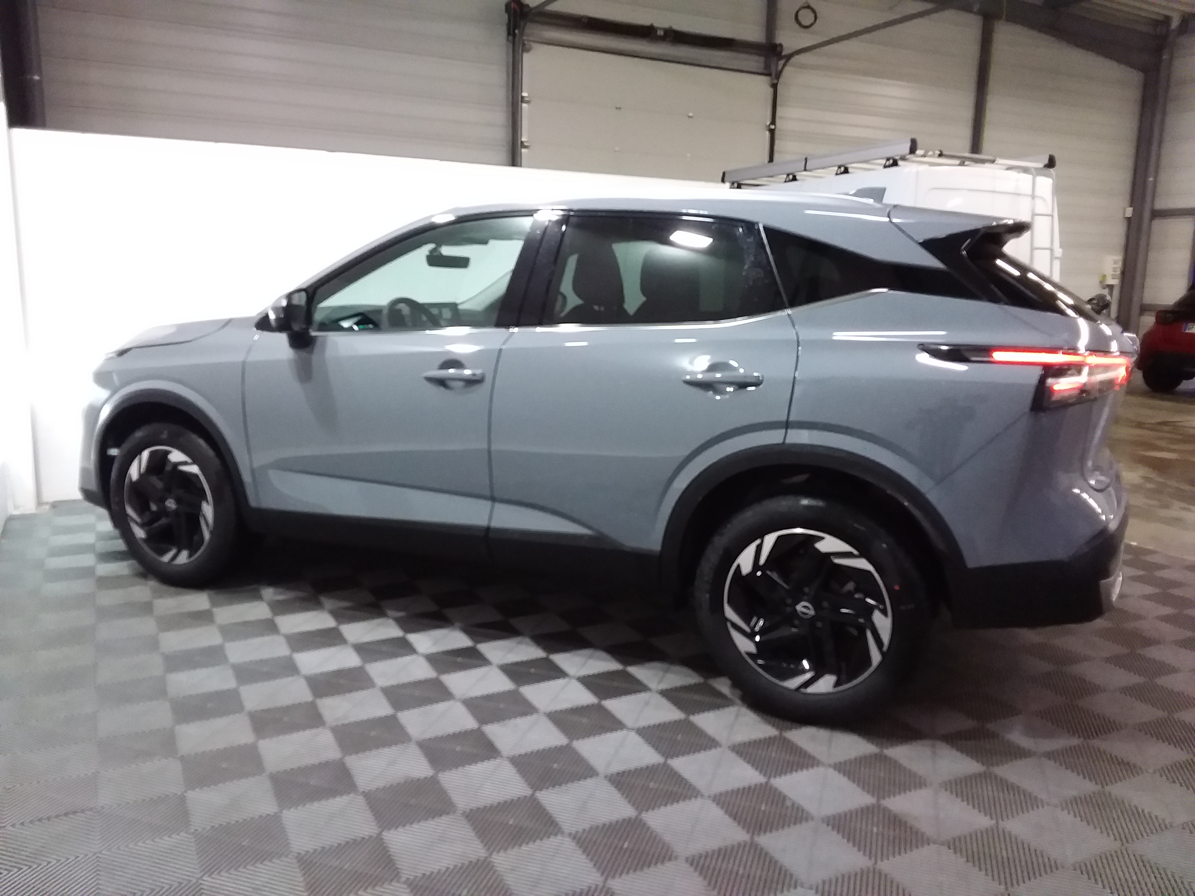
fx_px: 967
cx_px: 598
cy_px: 448
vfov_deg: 49.7
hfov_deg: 63.4
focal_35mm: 28
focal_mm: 2.91
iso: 200
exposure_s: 1/33
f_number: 1.9
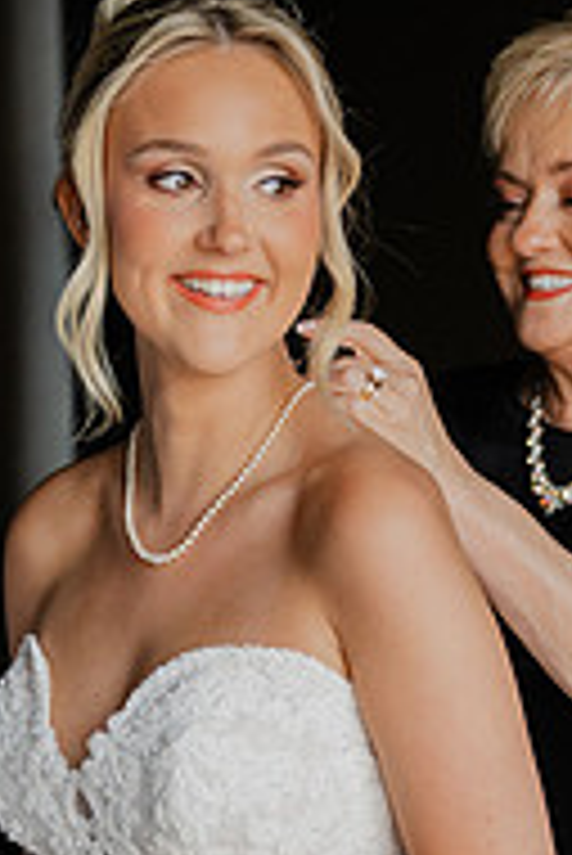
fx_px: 3092
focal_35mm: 130
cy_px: 436
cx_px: 441
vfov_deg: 15.8
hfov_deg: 10.5
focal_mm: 55
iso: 1000
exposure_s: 1/200
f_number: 2.8
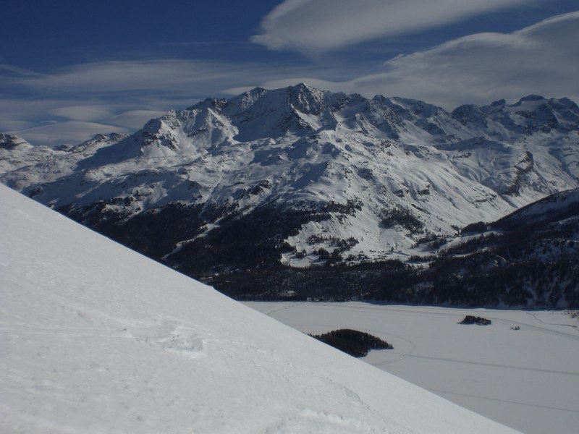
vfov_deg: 37.7
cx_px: 290
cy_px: 217
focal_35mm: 38
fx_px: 636
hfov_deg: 49.0
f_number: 4.4
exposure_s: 1/2000
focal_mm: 6.3
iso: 50
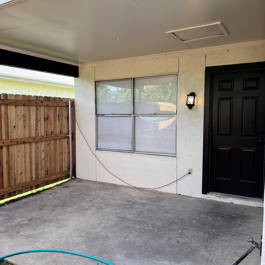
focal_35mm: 31
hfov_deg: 52.1
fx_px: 268
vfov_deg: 52.5
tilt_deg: -5.6
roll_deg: -0.6
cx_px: 102
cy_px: 133
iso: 50
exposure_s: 1/401
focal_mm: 5.7
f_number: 1.5
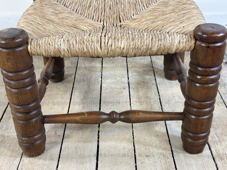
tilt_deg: -31.0
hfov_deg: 39.7
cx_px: 114
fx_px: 315
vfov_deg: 30.3
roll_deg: +0.1
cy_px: 85
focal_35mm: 48
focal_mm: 6.86
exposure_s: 1/50
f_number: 1.78
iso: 125
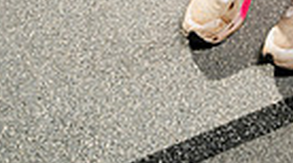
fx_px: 876
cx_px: 287
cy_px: -309
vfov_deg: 8.9
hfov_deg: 18.5
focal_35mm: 113
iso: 160
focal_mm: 33
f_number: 5.6
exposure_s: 1/200
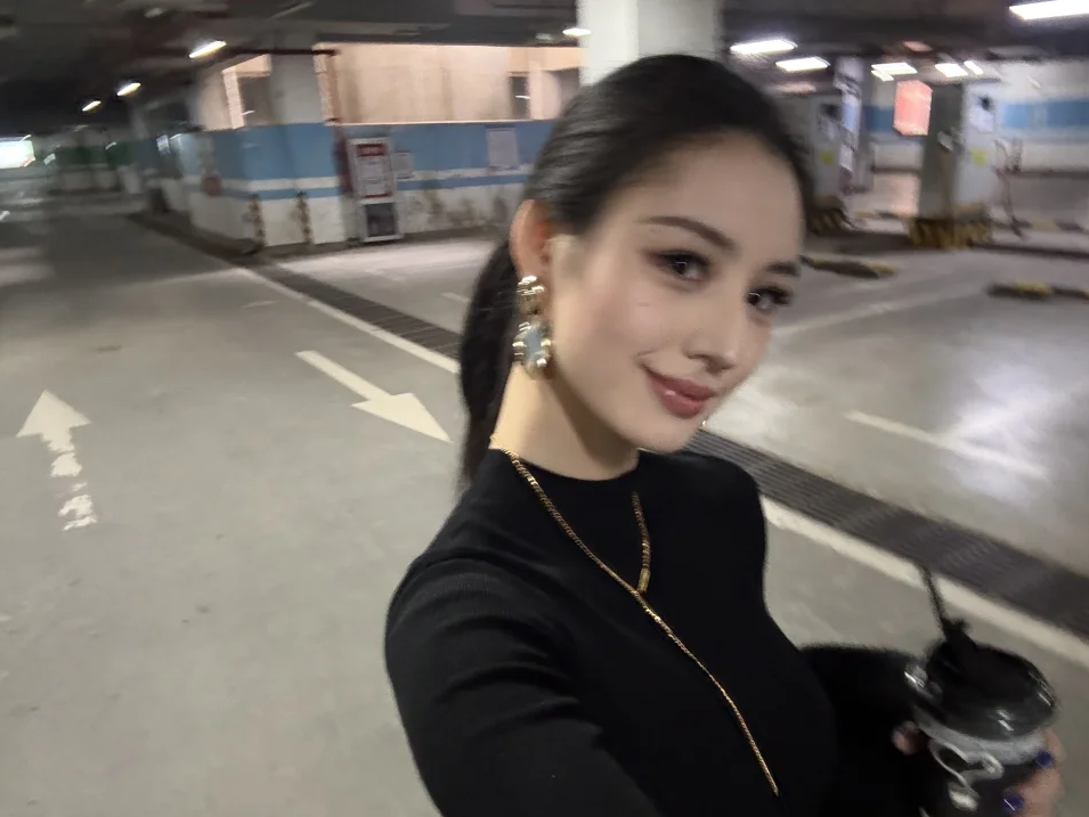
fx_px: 818
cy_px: 460
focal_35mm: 26
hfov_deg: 67.2
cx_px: 580
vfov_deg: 52.9
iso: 500
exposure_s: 1/20
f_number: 1.9
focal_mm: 2.69
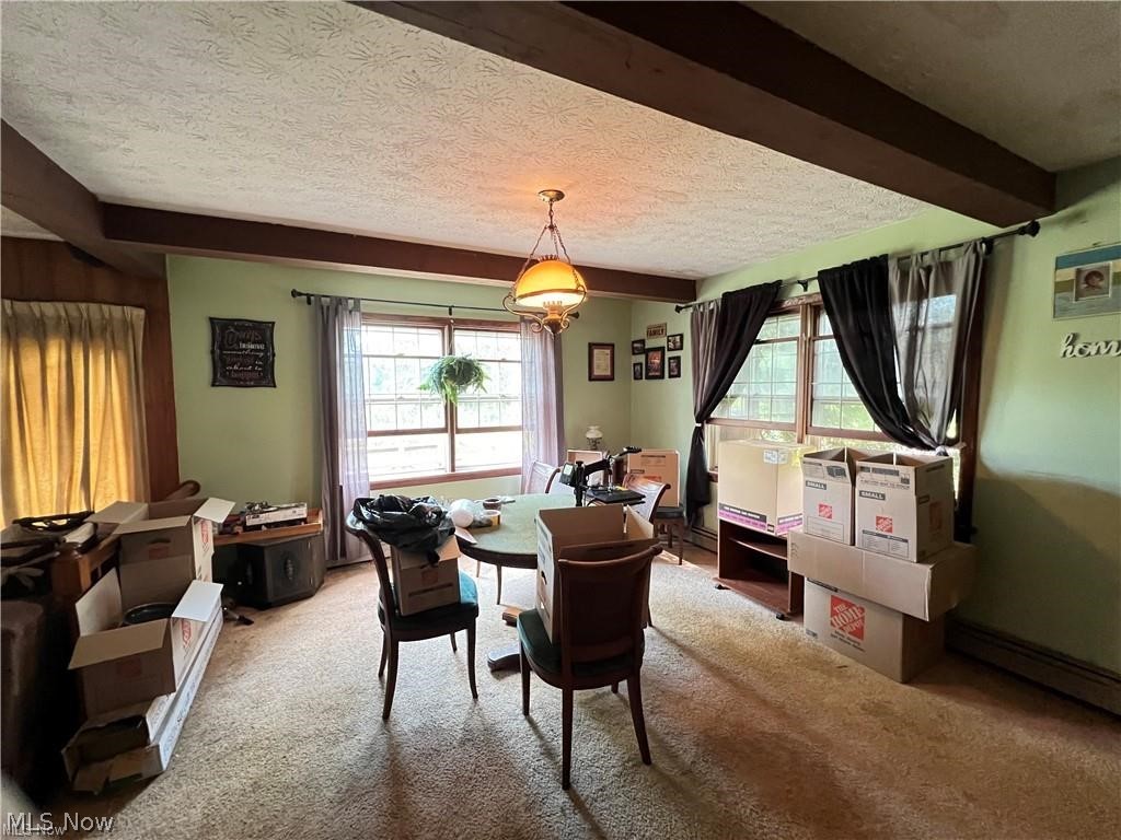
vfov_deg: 89.9
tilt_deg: -3.8
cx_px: 560
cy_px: 420
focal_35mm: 13
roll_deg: +0.8
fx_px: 421
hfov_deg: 106.2
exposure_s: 1/40
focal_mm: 1.57
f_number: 1.8
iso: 1000
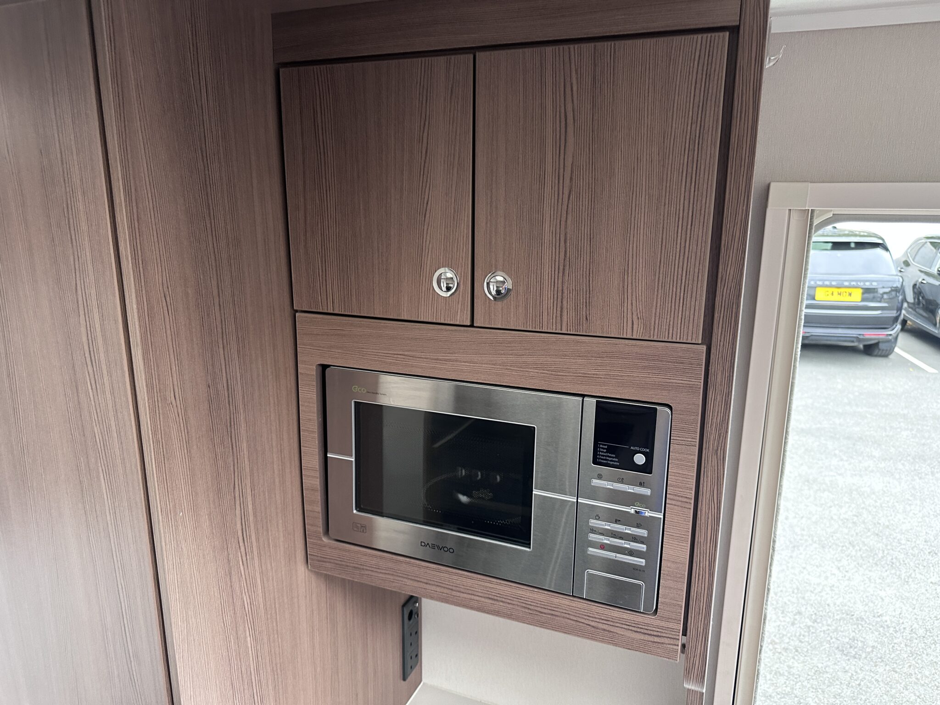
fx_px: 652
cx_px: 470
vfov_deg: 56.8
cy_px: 352
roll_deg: +0.3
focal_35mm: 24
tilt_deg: -12.0
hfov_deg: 71.6
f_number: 1.78
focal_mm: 6.86
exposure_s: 1/60
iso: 320
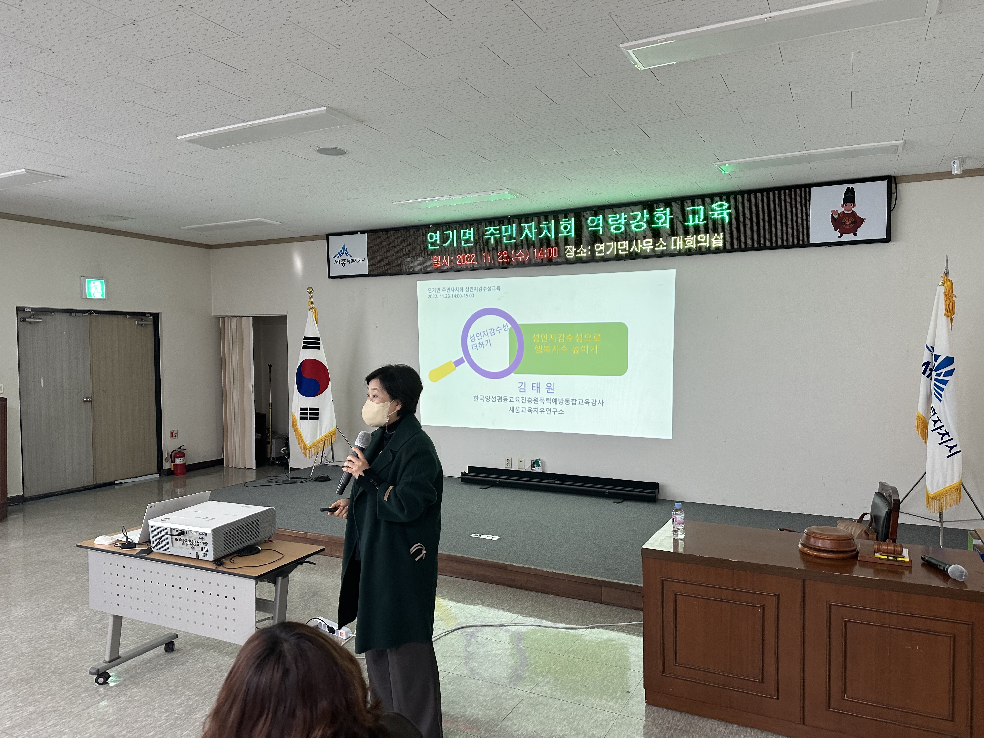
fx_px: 682
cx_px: 492
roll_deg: -0.1
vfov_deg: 56.8
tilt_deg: -4.6
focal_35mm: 24
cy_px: 369
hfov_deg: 71.6
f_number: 1.78
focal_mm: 6.86
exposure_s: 1/60
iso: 160
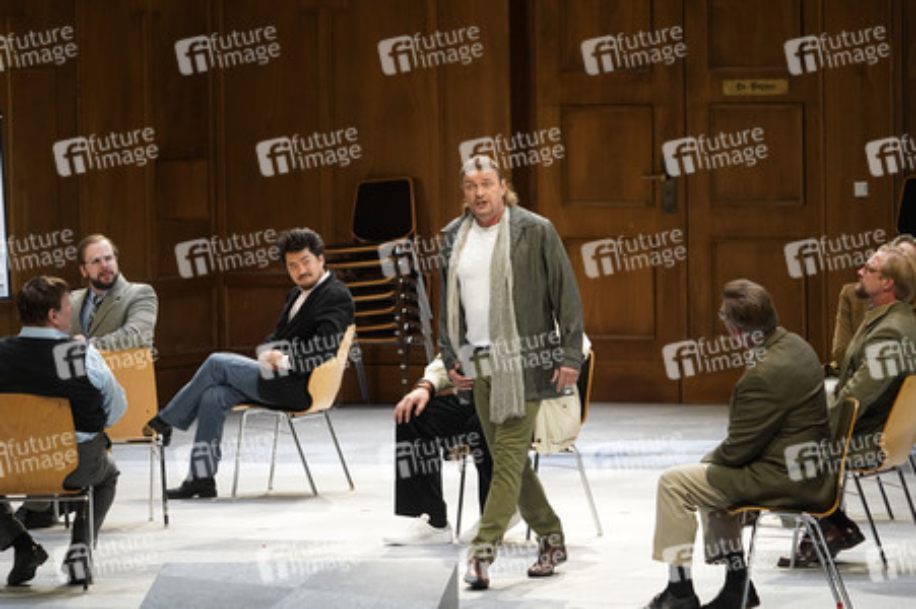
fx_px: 6127
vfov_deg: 5.7
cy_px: 304
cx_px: 458
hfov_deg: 8.5
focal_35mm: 241
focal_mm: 241
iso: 3200
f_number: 5.6
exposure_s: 1/200
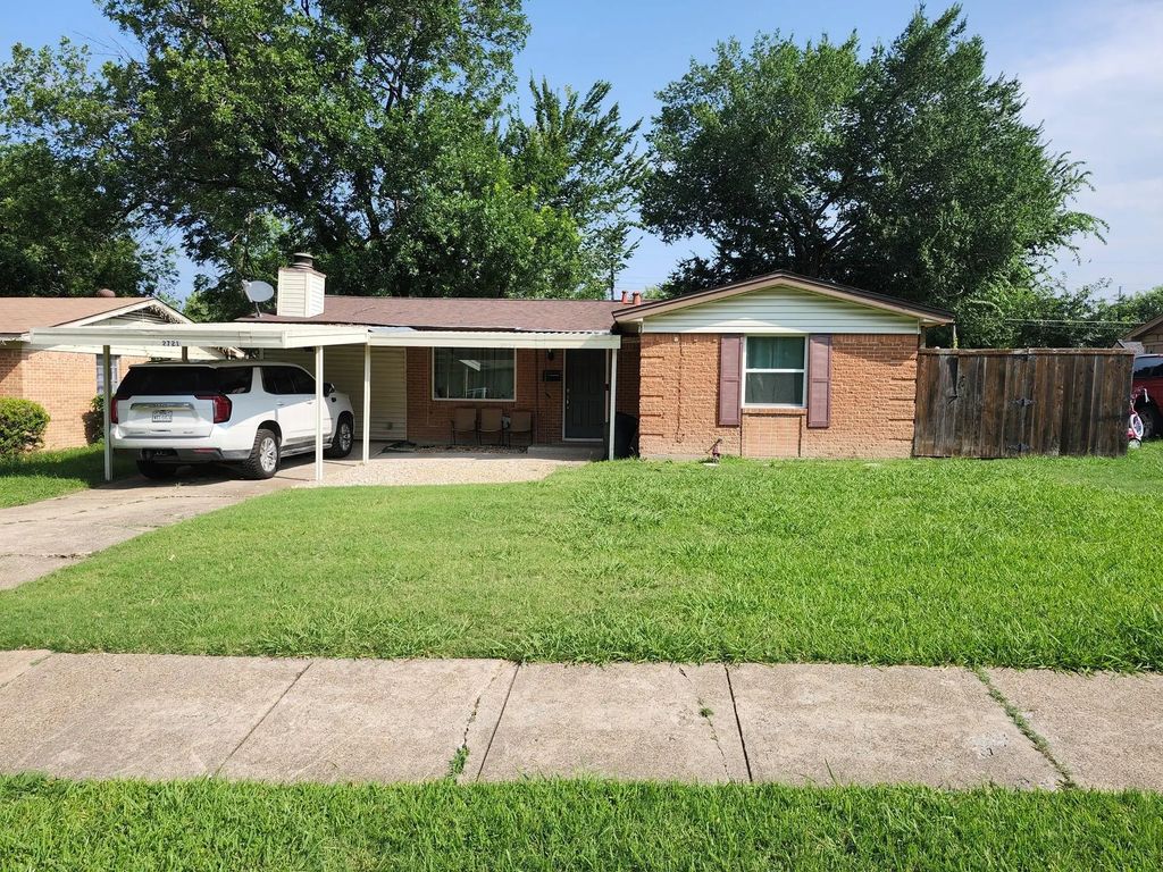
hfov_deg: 73.9
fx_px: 773
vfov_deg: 58.9
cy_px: 436
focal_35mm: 23
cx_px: 582
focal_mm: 5.54
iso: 25
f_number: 1.8
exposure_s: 1/1123
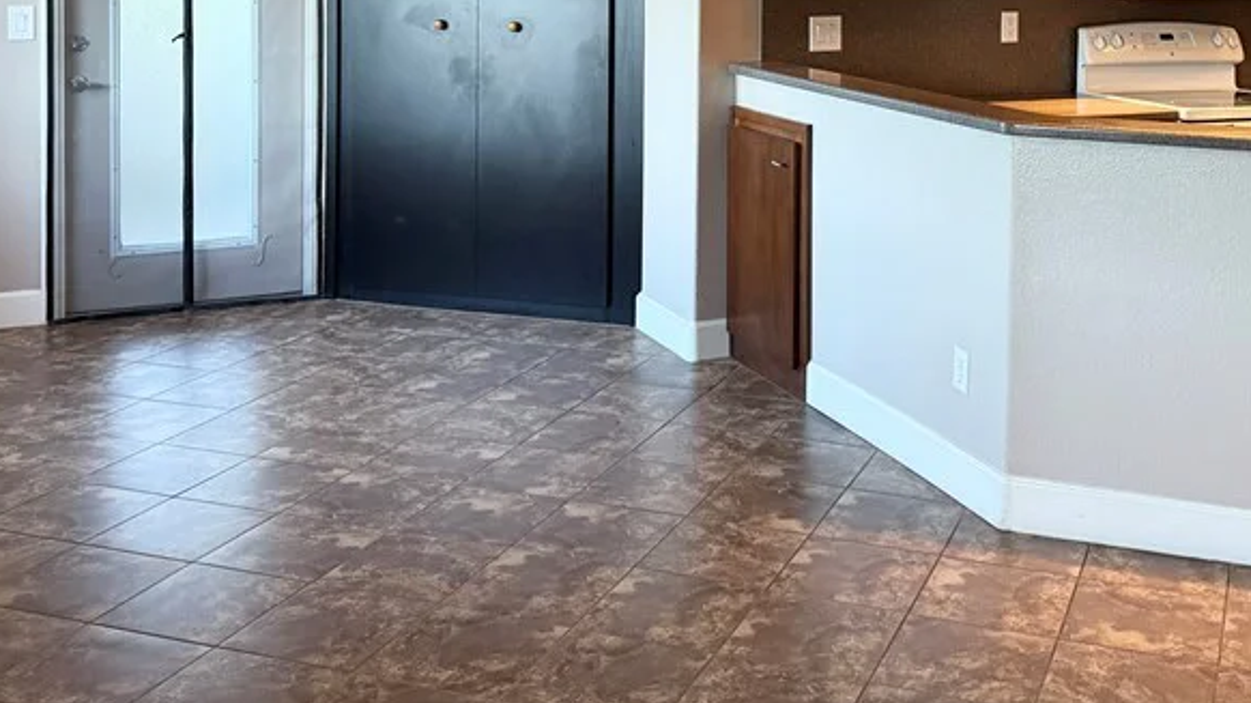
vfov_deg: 24.6
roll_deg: -0.2
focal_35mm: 46
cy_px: -26
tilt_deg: -0.2
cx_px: 778
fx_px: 1525
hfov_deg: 44.2
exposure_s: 1/60
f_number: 1.78
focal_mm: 6.76
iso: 200
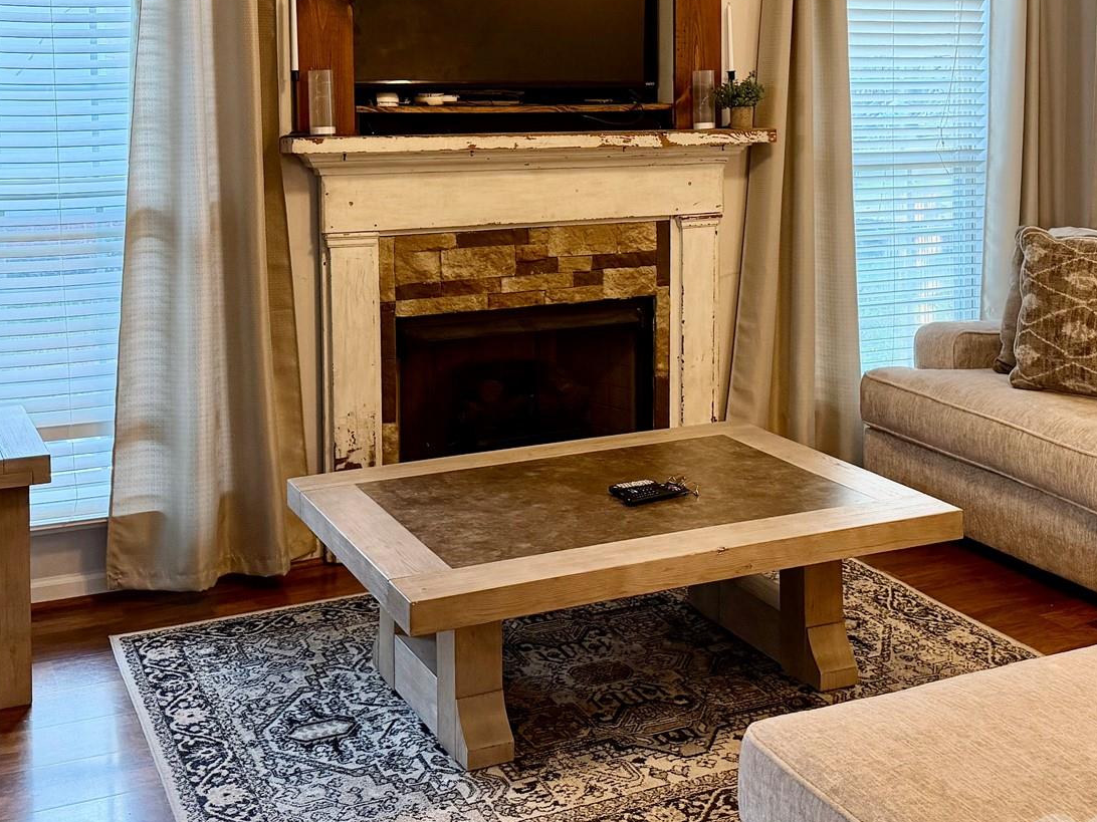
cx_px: 605
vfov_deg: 31.2
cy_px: 146
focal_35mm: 45
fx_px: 1426
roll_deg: +0.1
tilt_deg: -2.7
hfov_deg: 42.0
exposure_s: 1/60
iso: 250
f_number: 1.78
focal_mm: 6.76
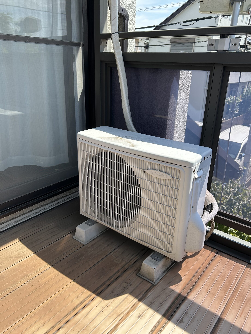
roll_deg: -1.7
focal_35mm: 27
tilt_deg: -21.5
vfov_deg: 65.3
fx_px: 261
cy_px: 169
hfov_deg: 51.4
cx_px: 124
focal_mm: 5.7
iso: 50
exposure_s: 1/1669
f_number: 1.5
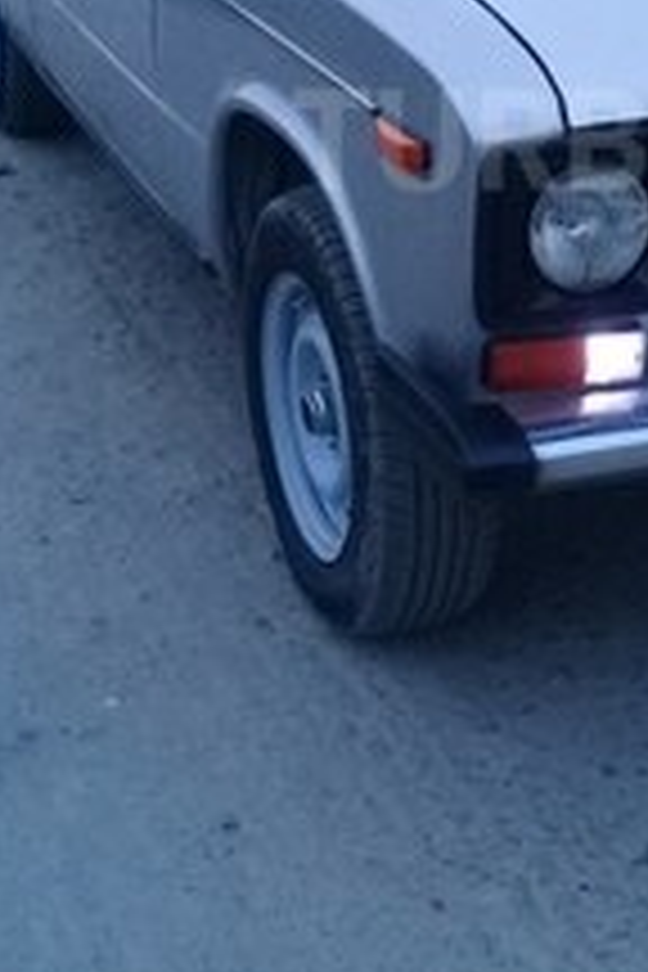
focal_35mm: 74
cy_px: 140
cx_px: 639
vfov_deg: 26.6
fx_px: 1998
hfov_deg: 18.0
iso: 160
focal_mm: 3.3
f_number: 2.2
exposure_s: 1/33
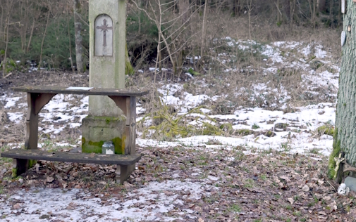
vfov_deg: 18.7
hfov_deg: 29.7
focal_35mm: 69
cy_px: 45
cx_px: 215
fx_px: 670
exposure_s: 1/40
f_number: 6.3
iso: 800
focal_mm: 38
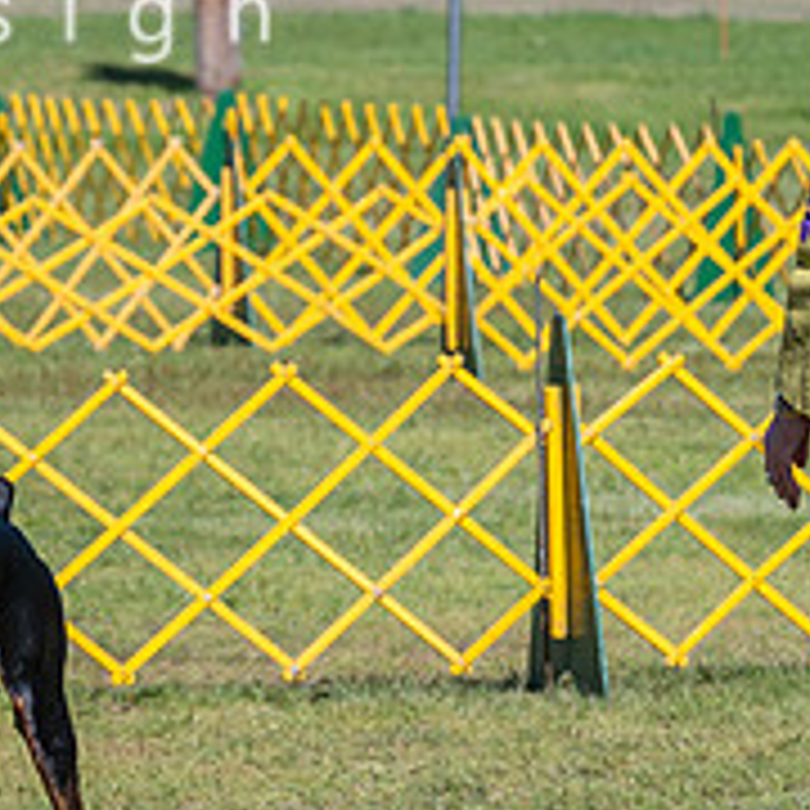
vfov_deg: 4.3
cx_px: -432
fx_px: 10828
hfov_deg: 4.3
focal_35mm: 409
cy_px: 176
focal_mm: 128
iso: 250
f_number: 6.3
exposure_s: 1/1250
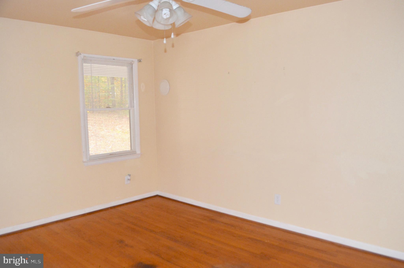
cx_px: 202
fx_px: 302
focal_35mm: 27
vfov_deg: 47.7
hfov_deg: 67.5
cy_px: 134
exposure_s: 1/60
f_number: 5
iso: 1000
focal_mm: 18
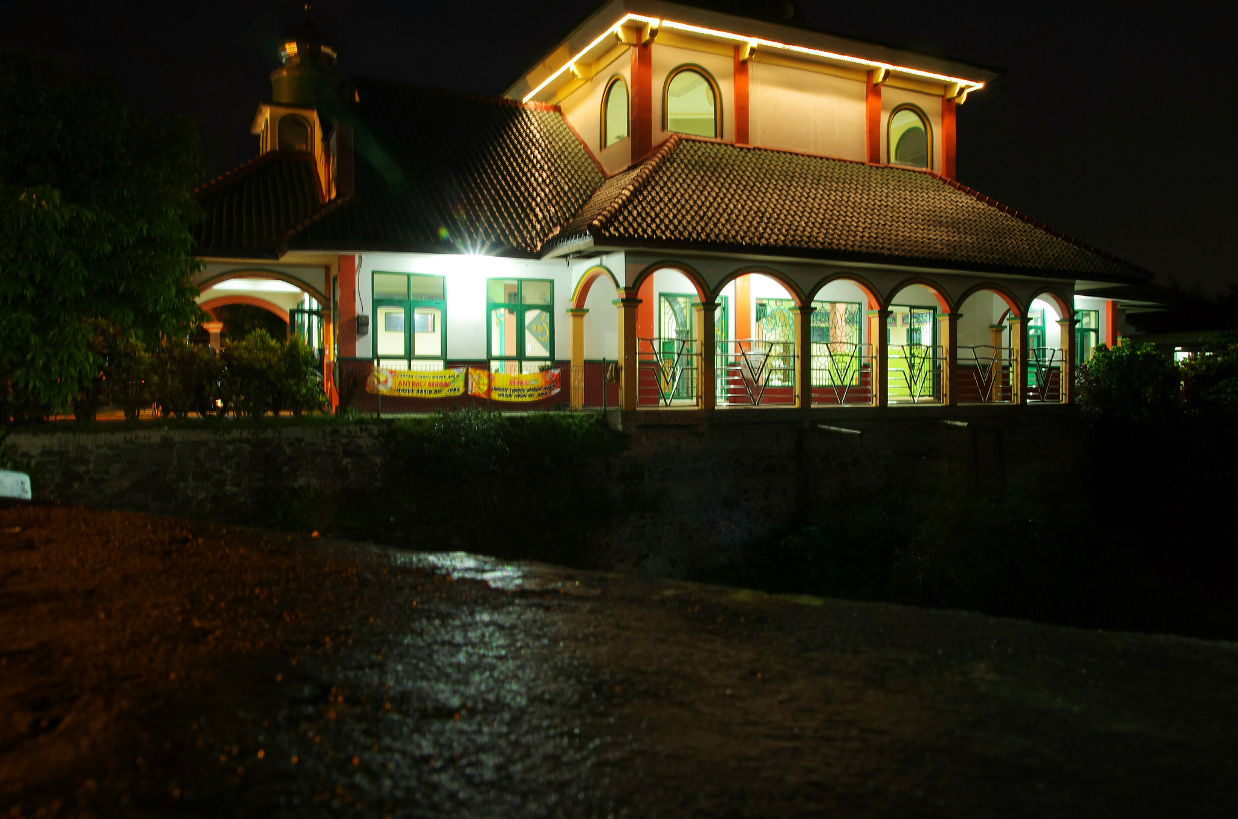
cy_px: 410
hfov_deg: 71.6
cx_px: 619
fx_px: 858
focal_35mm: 25
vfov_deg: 51.1
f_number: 10
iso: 200
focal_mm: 17.01
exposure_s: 15
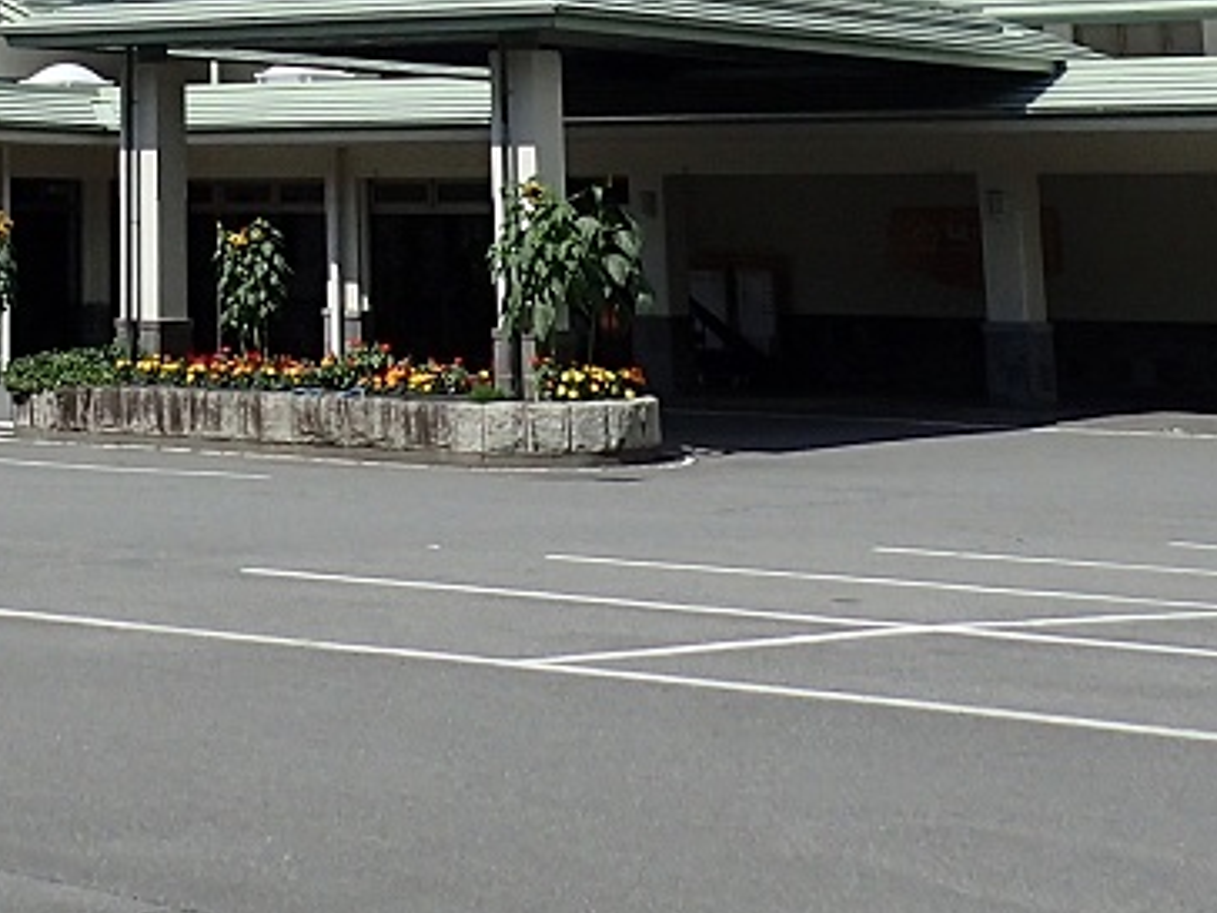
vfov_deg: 13.1
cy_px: -846
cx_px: -47
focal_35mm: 99
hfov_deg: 19.2
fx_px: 3481
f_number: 8
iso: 100
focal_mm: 4.5
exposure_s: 1/320
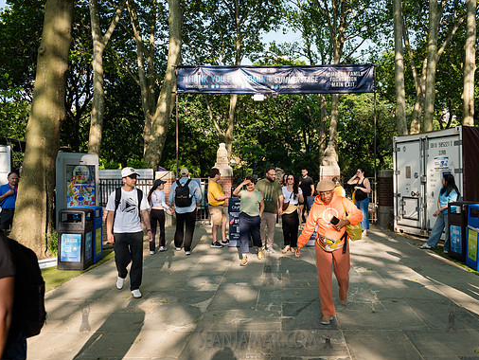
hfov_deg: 59.8
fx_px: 415
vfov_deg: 46.8
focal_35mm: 30
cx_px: 268
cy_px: 178
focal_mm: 27
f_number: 3.2
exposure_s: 1/500
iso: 200
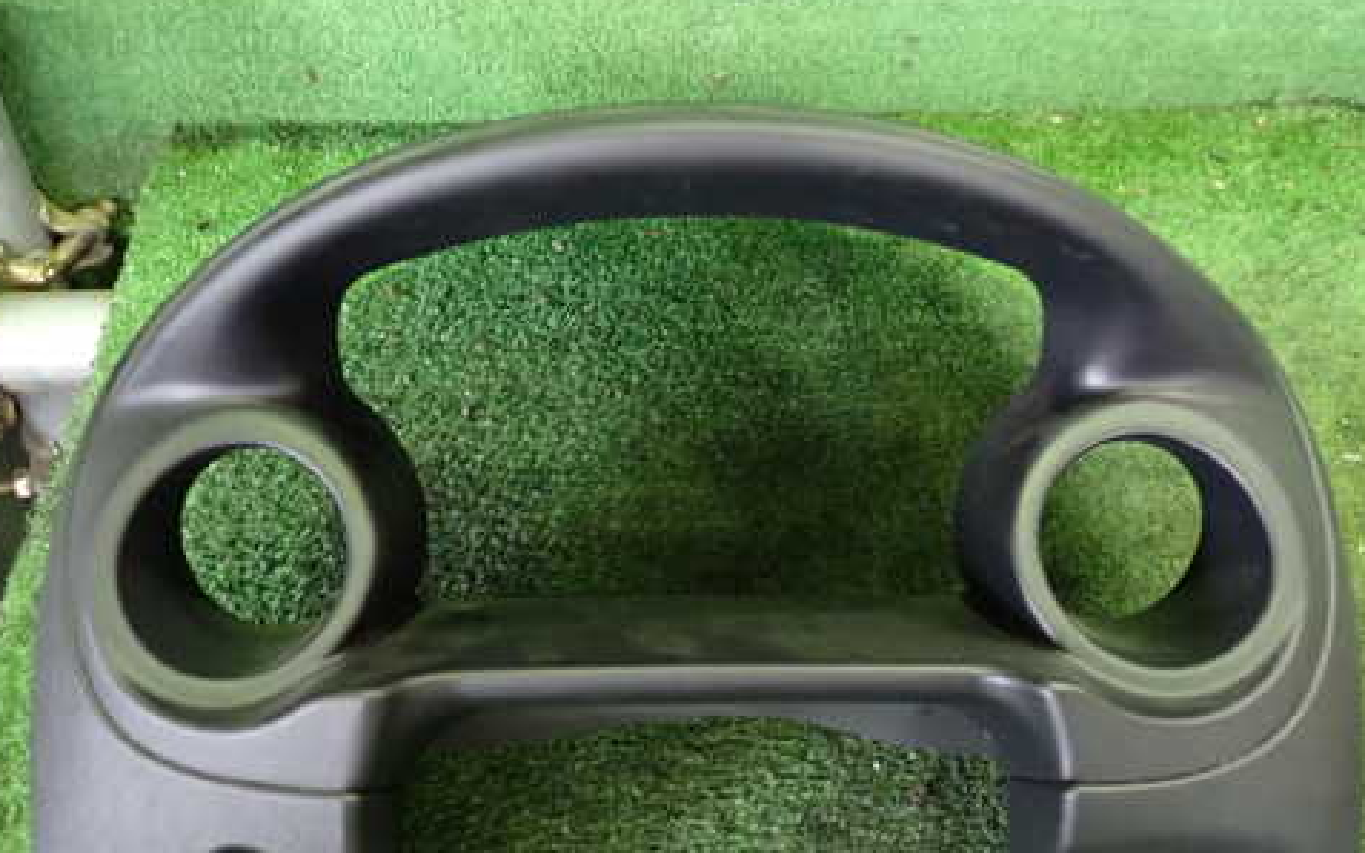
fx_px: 1488
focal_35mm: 40
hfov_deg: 49.3
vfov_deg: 31.9
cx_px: 678
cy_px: 512
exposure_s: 1/25
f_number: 2.3
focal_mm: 5.4
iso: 800
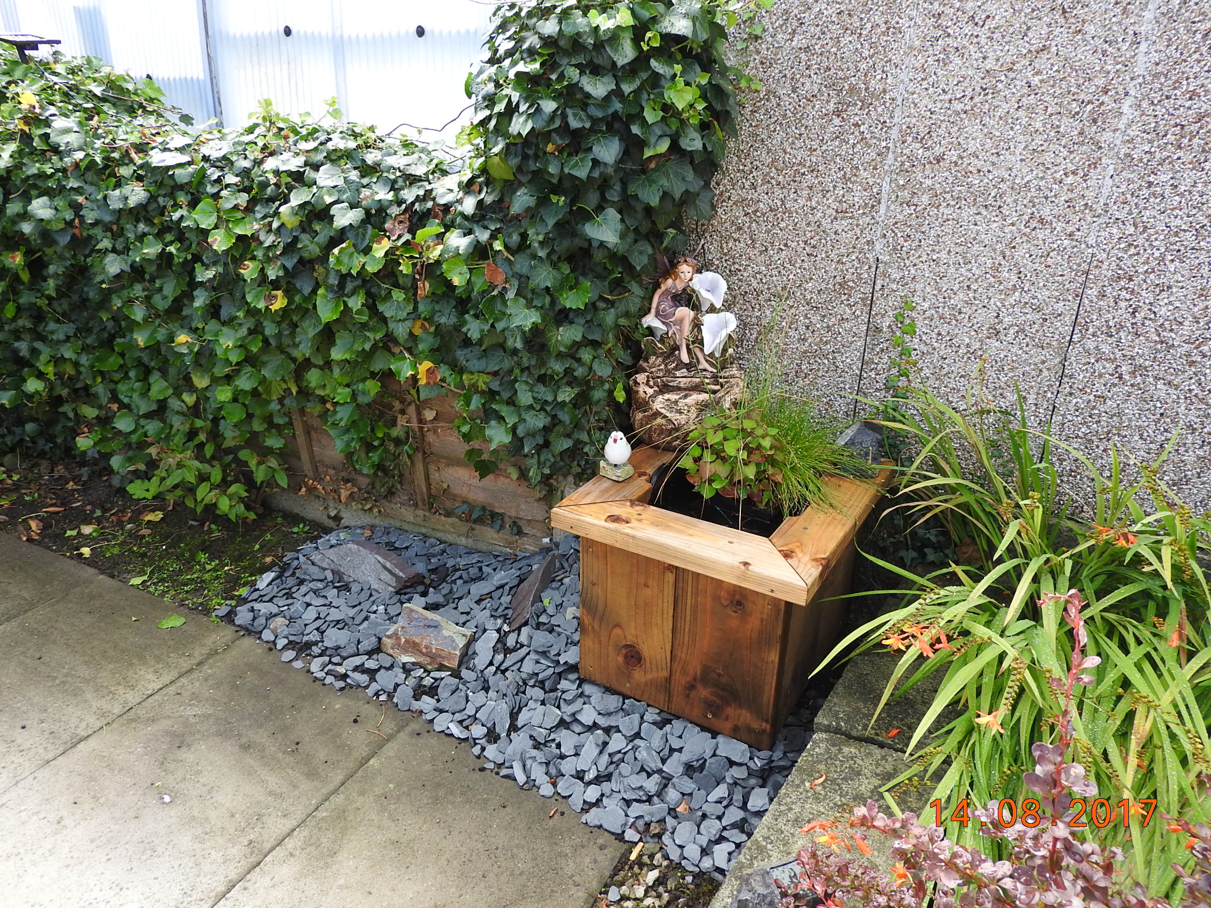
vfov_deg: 56.8
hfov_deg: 71.6
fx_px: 840
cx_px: 606
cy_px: 454
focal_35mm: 24
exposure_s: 1/160
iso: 100
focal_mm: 4.3
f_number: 3.3
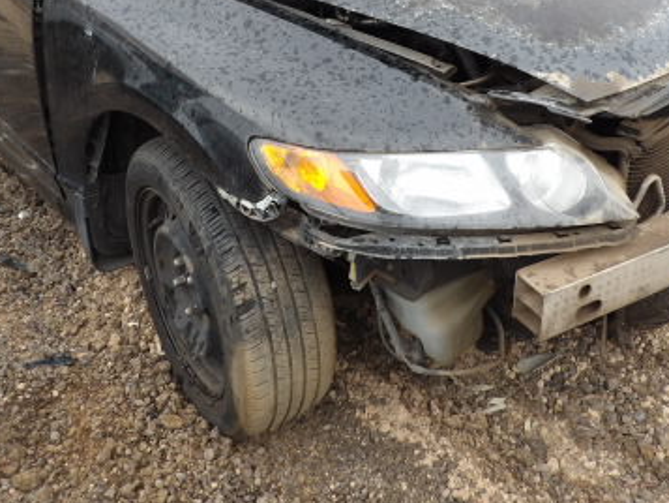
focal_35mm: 43
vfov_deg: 32.2
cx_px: 337
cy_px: 68
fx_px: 831
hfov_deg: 43.8
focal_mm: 4.3
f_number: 3.2
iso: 100
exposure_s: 1/47
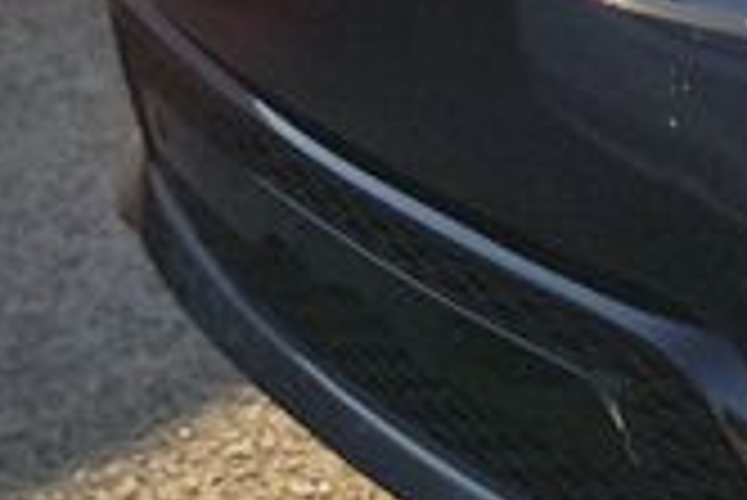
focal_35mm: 154
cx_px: 2002
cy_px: -342
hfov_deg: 10.6
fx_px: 3198
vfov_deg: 8.6
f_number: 1.8
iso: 50
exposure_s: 1/501
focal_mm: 6.7
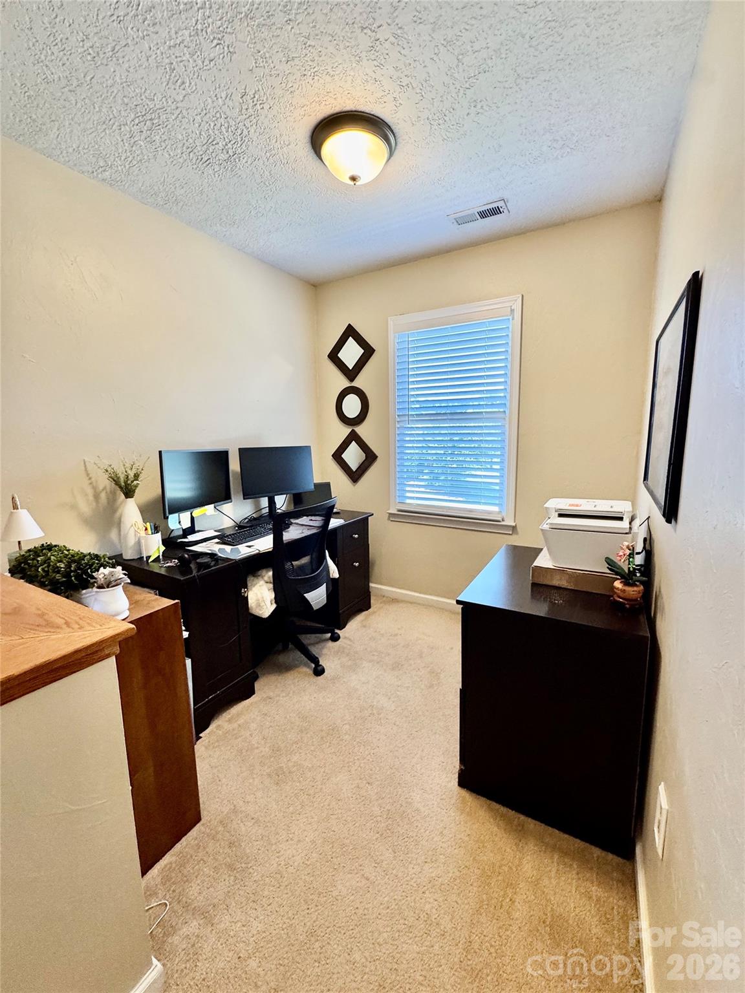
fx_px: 402
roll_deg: +0.9
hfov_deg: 85.7
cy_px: 496
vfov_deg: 102.1
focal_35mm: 14
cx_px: 372
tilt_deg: -8.1
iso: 250
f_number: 2.2
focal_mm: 2.22
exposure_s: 1/120
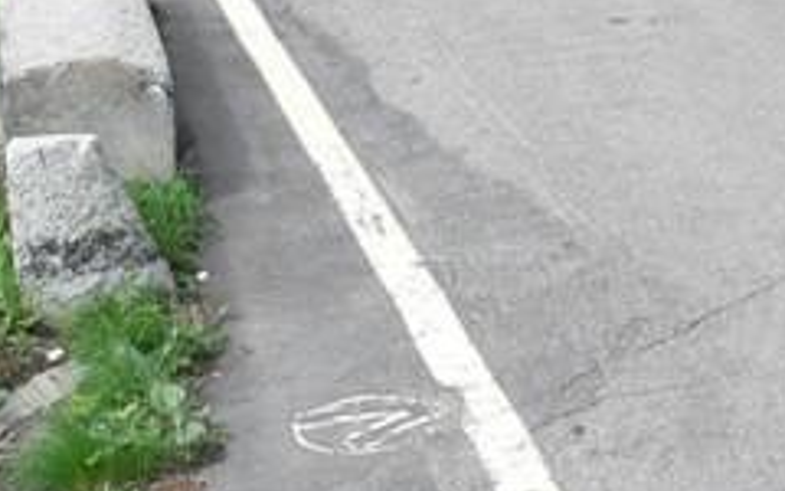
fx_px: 2717
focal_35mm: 127
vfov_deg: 9.8
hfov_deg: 15.5
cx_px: 1066
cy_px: -370
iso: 80
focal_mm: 6
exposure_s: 1/200
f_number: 4
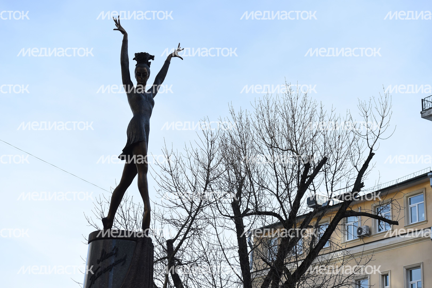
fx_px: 840
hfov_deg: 28.9
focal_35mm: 70
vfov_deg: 19.4
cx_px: 216
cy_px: 144
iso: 1250
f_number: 4
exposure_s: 1/6400
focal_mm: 70
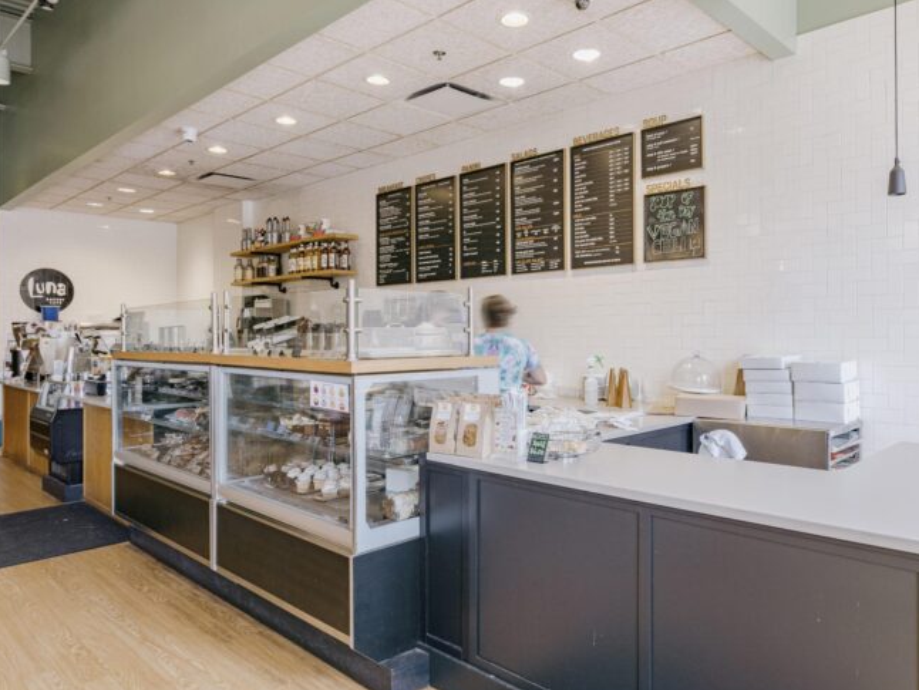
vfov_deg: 56.8
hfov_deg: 71.3
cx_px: 518
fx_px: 637
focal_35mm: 24
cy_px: 339
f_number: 9
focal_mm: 21
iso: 400
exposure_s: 1/15
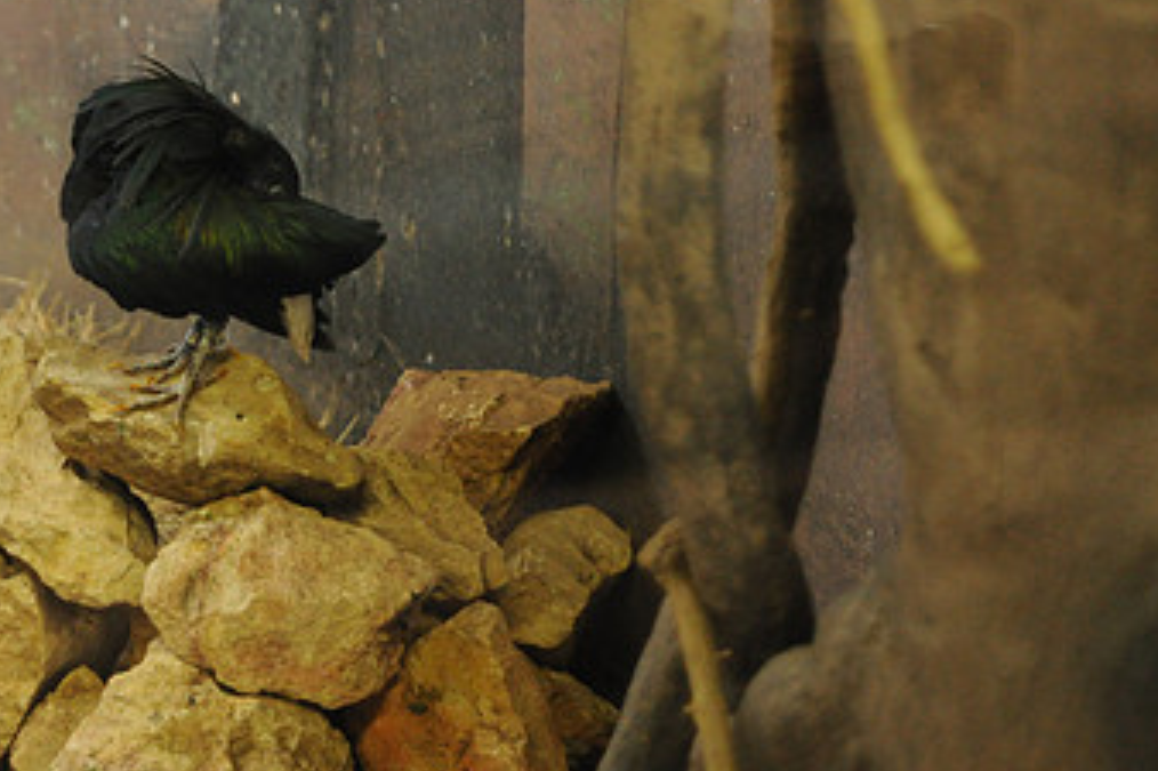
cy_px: 197
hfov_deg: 11.4
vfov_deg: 7.6
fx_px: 5787
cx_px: 192
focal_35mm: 180
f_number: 2.8
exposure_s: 1/200
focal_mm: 70
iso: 1600
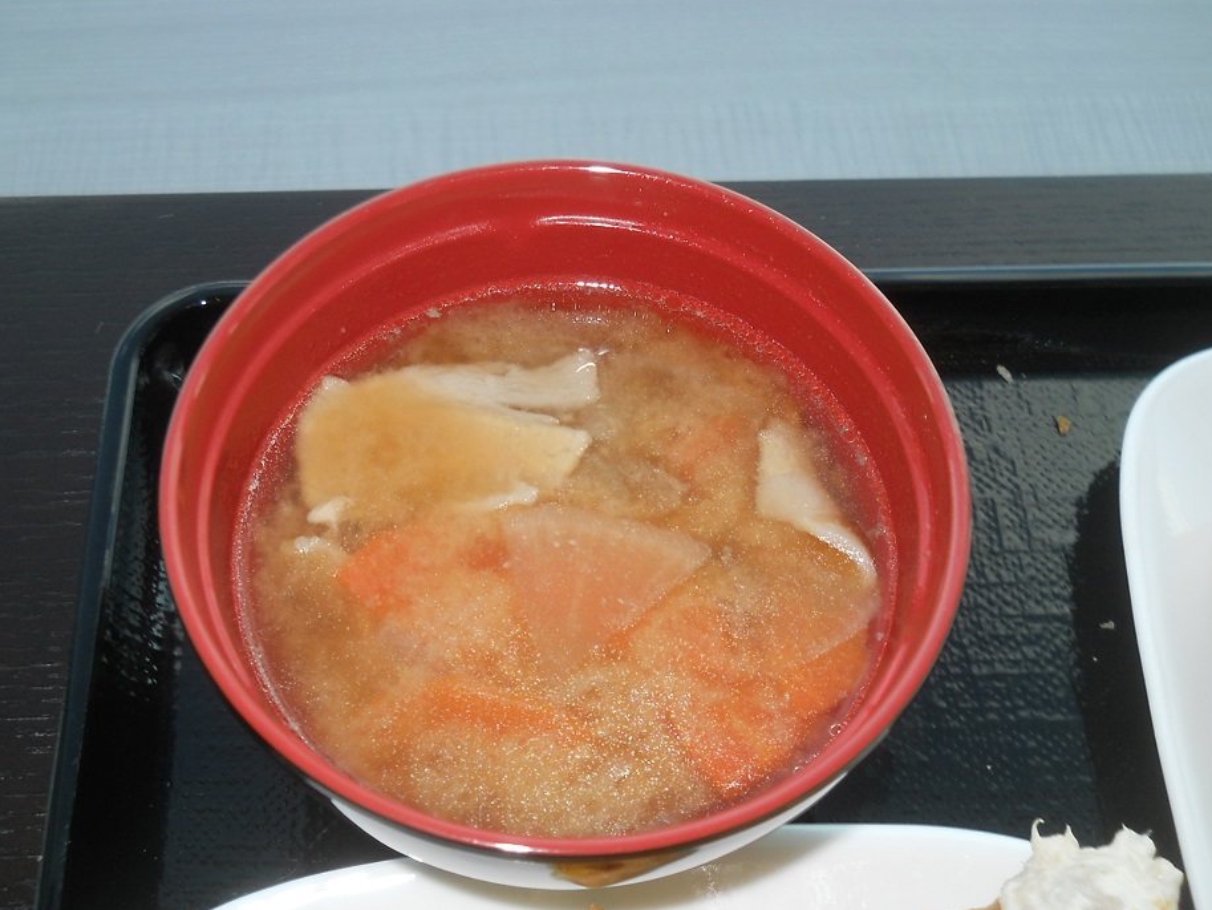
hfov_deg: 41.2
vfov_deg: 31.5
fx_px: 1611
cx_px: 551
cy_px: 501
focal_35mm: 46
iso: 80
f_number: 5.5
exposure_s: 1/30
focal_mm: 6.72
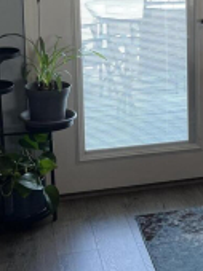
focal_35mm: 102
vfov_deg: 18.9
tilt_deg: -10.2
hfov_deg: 13.1
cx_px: 363
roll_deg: -0.7
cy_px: 22
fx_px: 800
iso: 125
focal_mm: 5.1
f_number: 1.6
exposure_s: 1/120
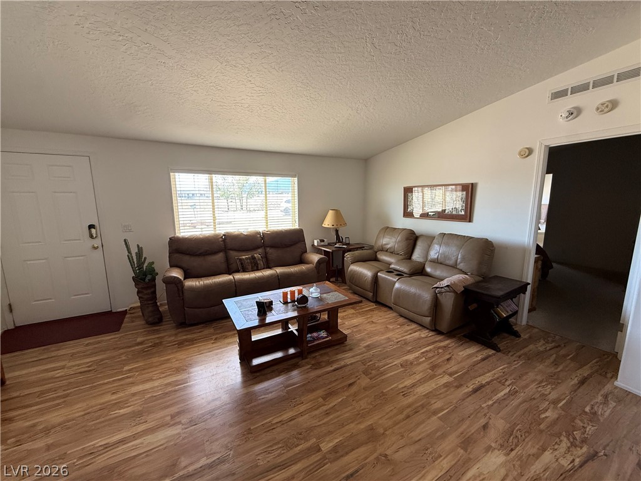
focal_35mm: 14
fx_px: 259
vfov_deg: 85.7
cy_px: 240
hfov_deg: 102.1
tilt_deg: -8.5
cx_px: 320
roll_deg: +1.3
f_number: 2.2
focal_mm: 2.22
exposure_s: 1/99
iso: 200
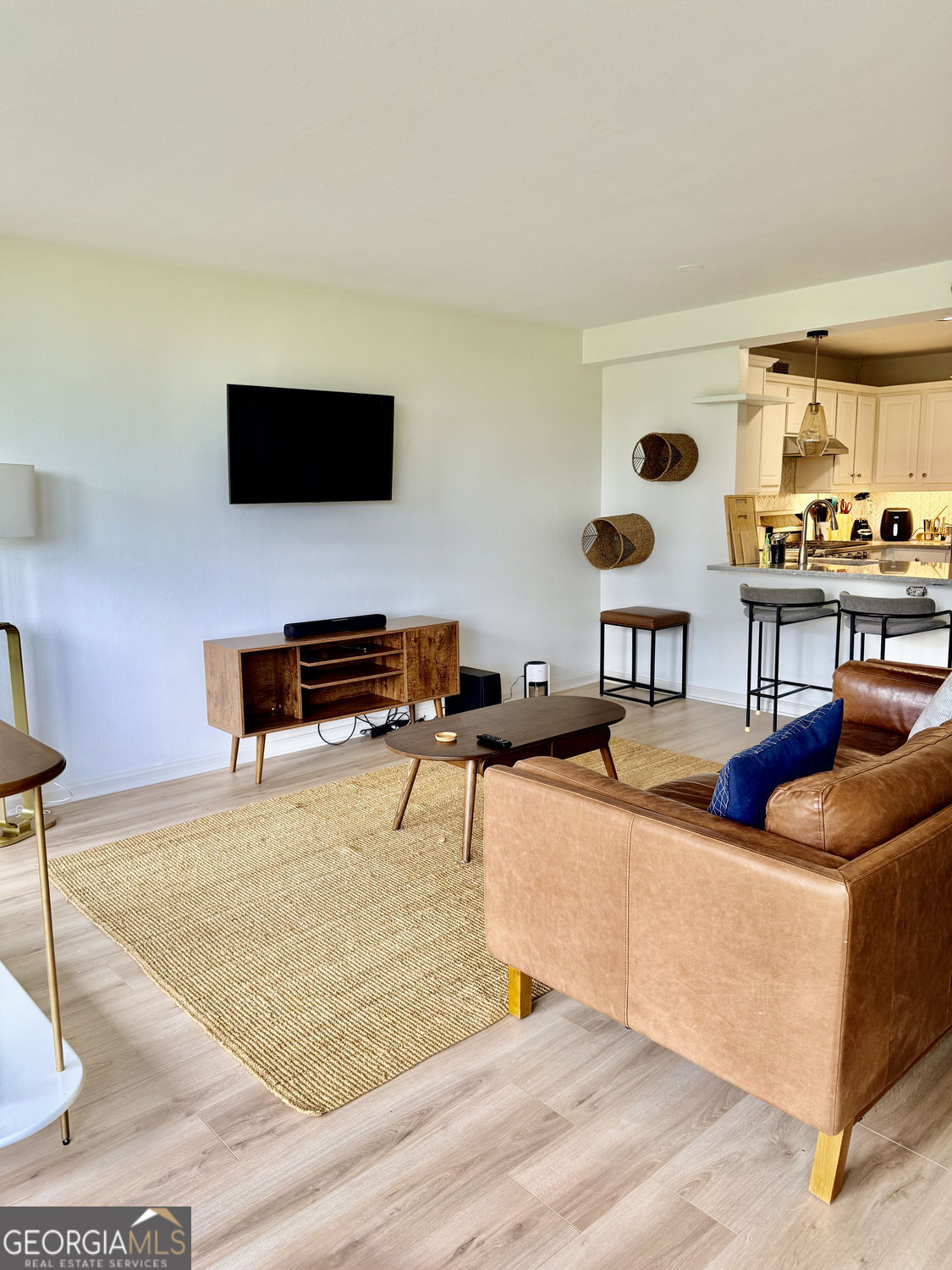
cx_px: 476
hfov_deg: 56.8
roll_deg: +0.7
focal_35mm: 24
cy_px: 635
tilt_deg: -8.8
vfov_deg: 71.6
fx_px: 880
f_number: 1.78
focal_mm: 6.76
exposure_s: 1/121
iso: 80
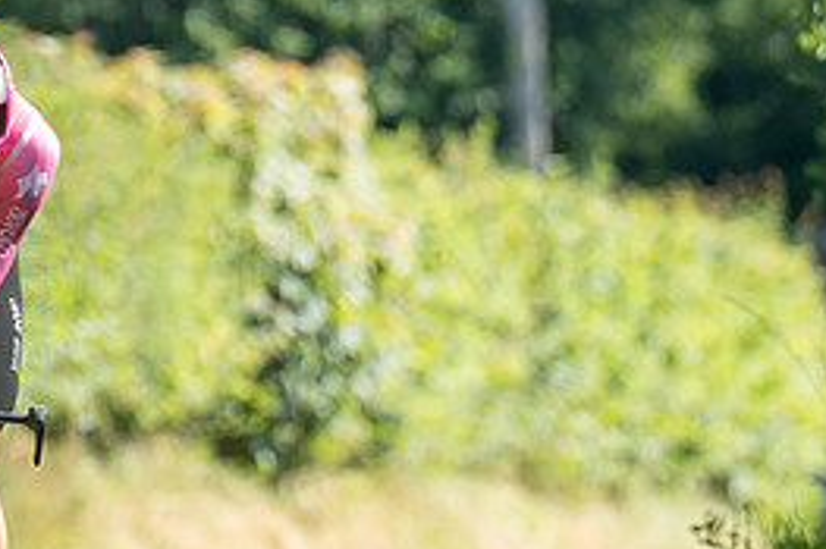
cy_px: 719
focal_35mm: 1107
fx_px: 25383
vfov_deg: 1.2
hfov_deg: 1.9
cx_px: -97
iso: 400
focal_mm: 194
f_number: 3.5
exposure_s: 1/1000
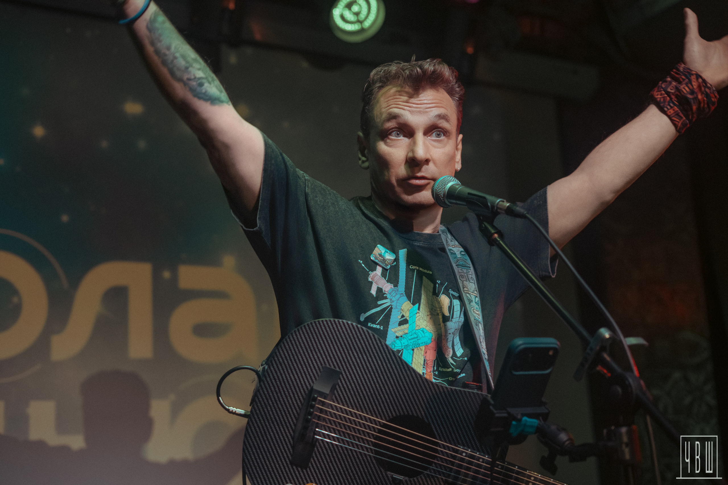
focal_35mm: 50
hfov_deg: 39.6
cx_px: 364
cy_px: 242
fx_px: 1011
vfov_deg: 27.0
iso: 400
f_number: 2.5
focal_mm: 50
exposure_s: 1/200
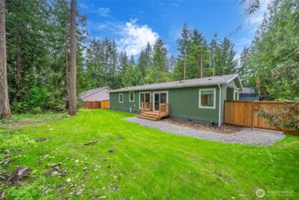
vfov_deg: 85.5
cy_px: 100
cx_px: 150
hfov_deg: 108.3
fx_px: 108
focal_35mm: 13
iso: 80
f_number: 7.1
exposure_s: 1/40
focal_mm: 13
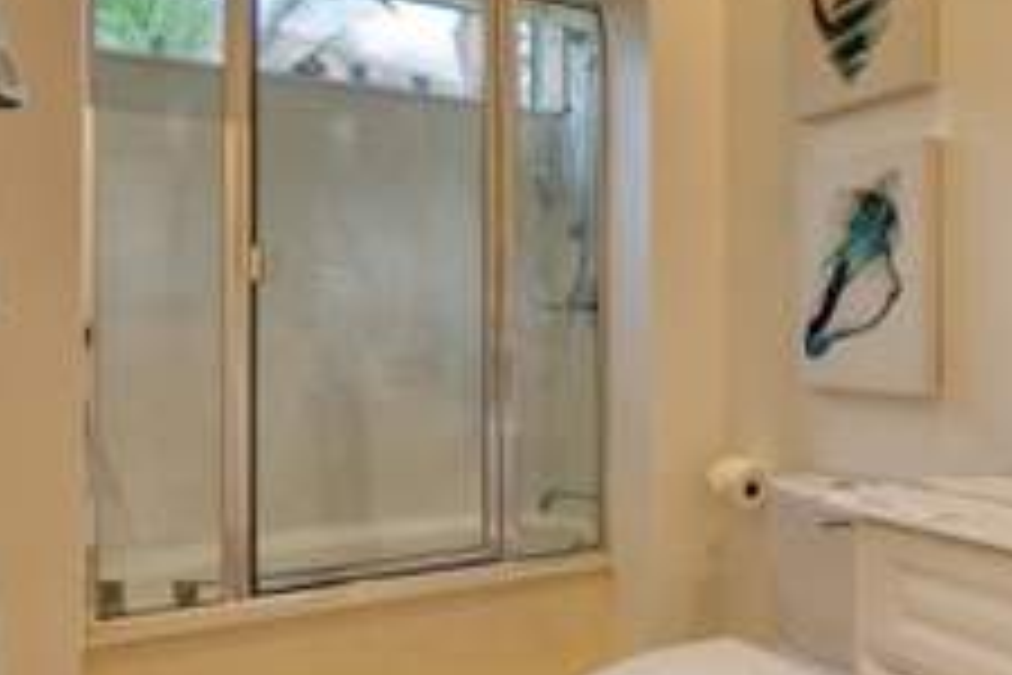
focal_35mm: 32
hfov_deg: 56.9
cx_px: 706
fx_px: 899
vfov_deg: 41.1
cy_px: 328
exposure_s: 1/10
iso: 200
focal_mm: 10
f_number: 8
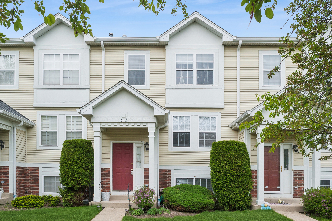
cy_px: 110
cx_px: 166
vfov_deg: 42.3
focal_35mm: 31
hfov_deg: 60.3
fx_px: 286
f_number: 8
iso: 400
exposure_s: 1/500
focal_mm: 31
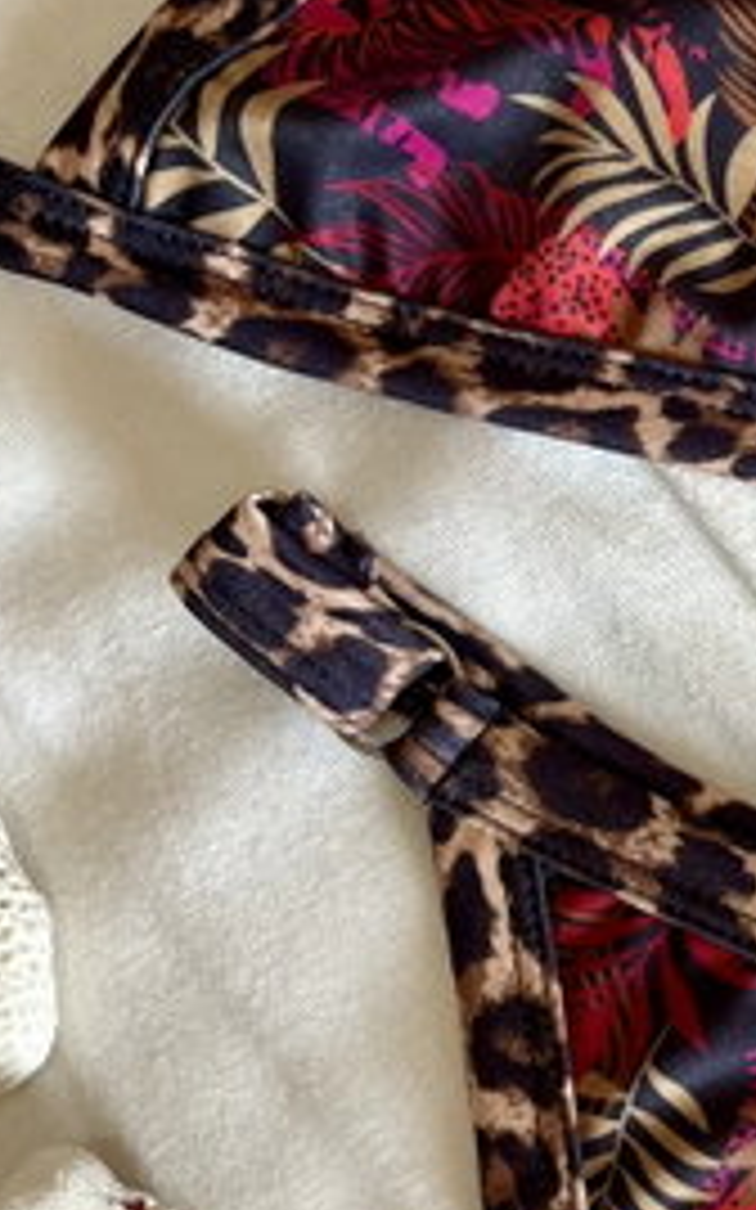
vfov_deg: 25.2
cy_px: 738
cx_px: 1062
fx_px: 2705
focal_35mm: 82
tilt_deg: -87.5
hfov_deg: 15.0
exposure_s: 1/121
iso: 50
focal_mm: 5.1
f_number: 1.6
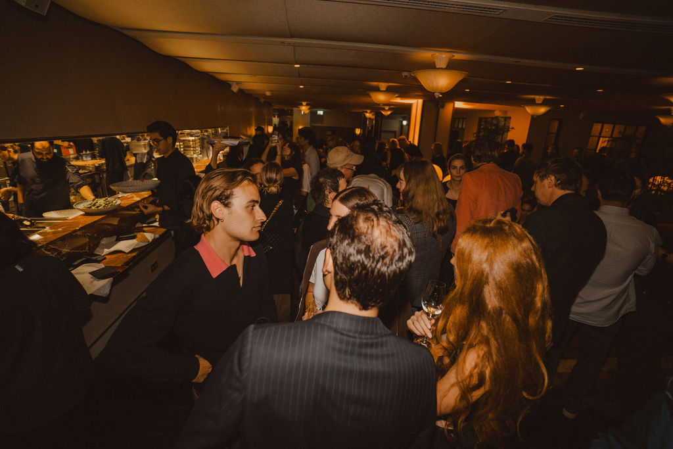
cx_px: 336
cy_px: 224
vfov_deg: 73.8
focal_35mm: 16
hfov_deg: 96.7
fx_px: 299
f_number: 2.8
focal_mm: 16
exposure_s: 1/160
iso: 1600
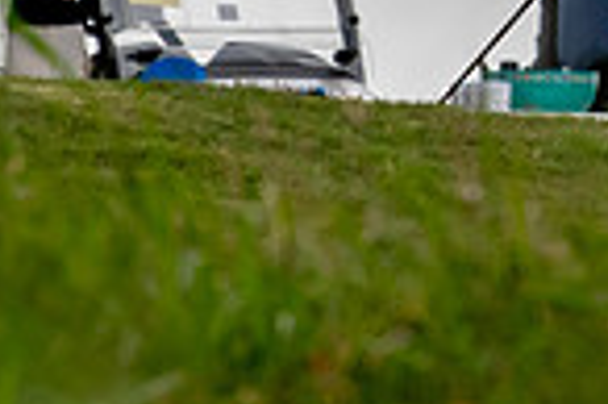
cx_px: 770
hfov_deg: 0.9
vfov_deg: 0.6
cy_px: -260
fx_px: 39189
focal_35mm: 2323
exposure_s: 1/2000
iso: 360
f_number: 5.6
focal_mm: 390
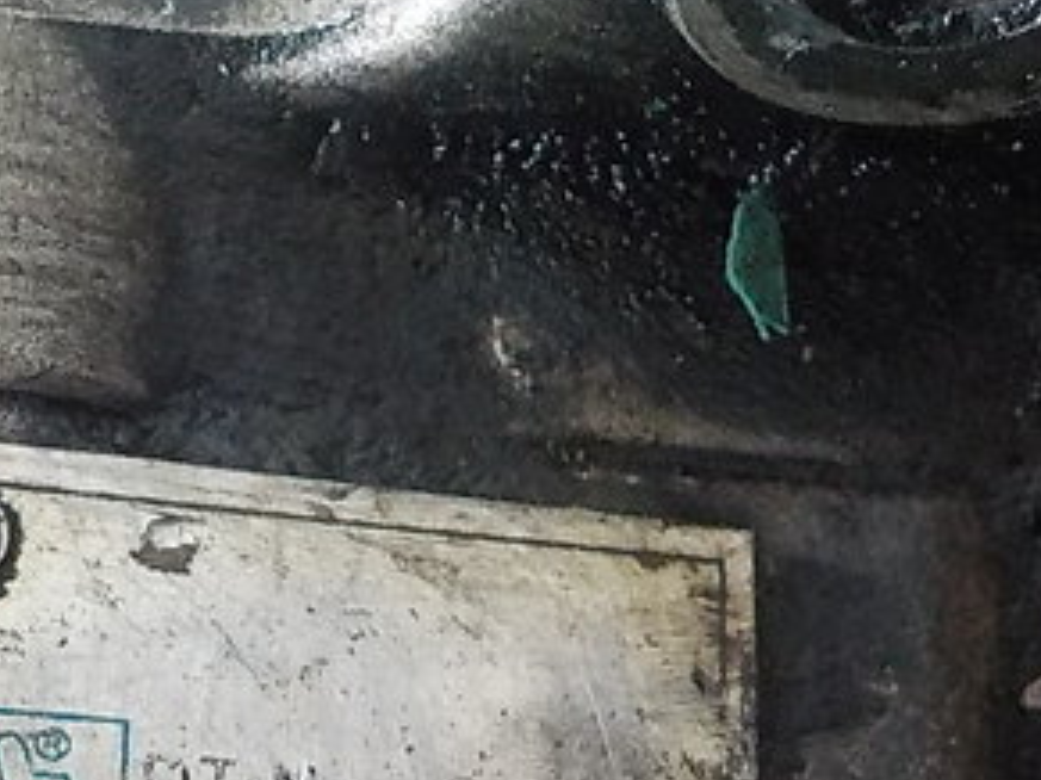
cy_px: 837
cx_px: 411
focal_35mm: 66
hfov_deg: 29.3
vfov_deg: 21.2
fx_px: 1984
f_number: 3.3
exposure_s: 1/15
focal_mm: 4.1
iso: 800
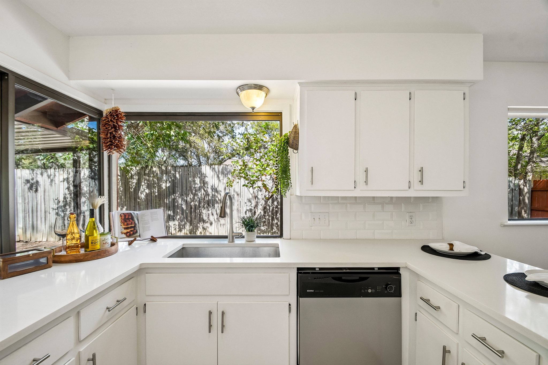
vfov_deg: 77.3
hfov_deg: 100.4
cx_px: 274
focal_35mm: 15
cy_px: 182
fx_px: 228
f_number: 8
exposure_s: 1/50
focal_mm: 10
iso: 400
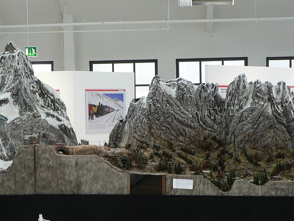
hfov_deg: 27.0
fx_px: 612
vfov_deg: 20.4
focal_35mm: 72
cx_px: 130
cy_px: 130
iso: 80
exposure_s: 1/50
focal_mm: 9.9
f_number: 3.2
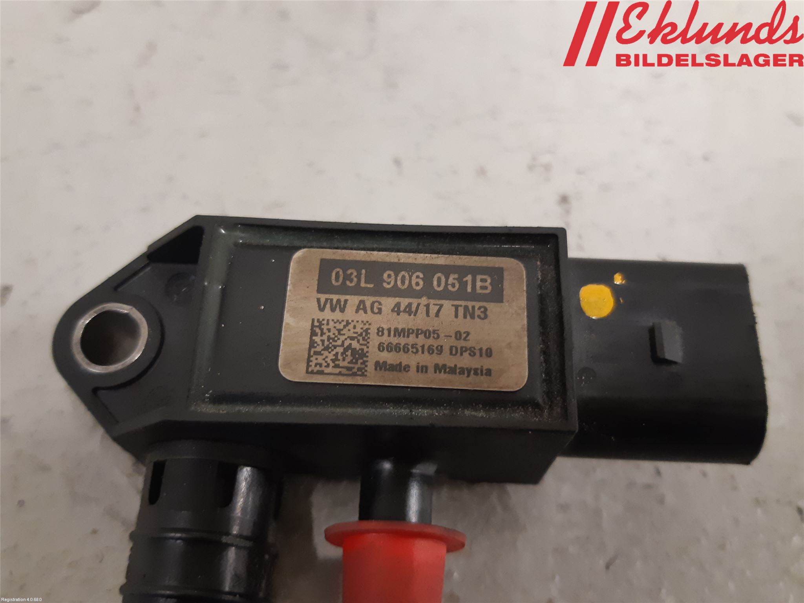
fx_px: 604
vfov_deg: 53.1
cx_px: 402
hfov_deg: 67.3
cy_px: 302
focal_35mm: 26
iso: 200
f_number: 1.7
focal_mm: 3.93
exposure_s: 1/33
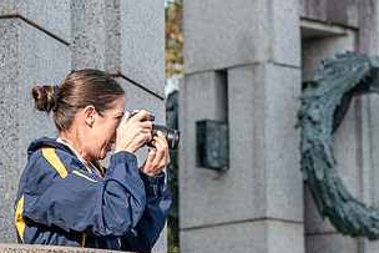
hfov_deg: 5.4
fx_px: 3992
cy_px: 154
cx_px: 80
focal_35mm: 379
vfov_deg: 3.6
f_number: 6.3
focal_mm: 120
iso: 100
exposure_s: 1/125
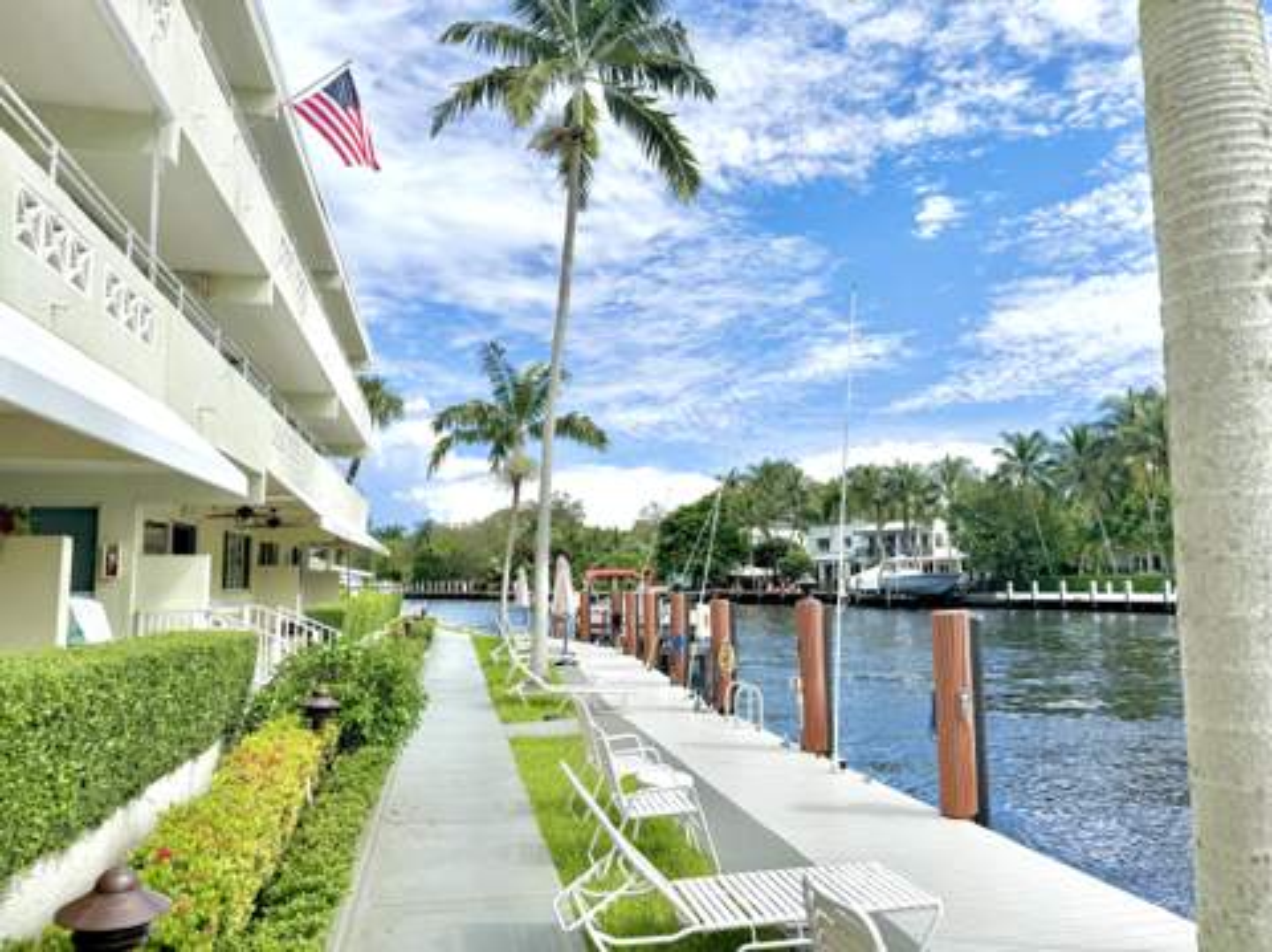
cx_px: 636
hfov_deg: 71.7
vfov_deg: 56.7
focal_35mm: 24
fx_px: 881
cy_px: 476
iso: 80
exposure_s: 1/8130
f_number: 1.78
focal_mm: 6.76
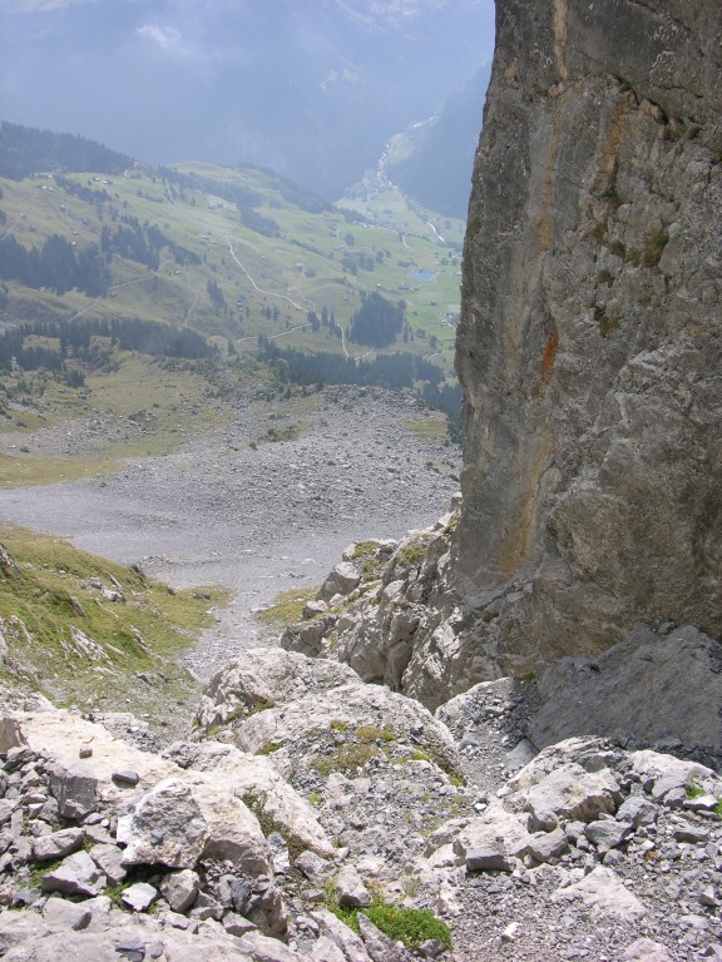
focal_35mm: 35
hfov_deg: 40.7
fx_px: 973
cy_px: 481
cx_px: 361
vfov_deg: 52.6
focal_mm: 8.9
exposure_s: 1/214
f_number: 5.6
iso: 50
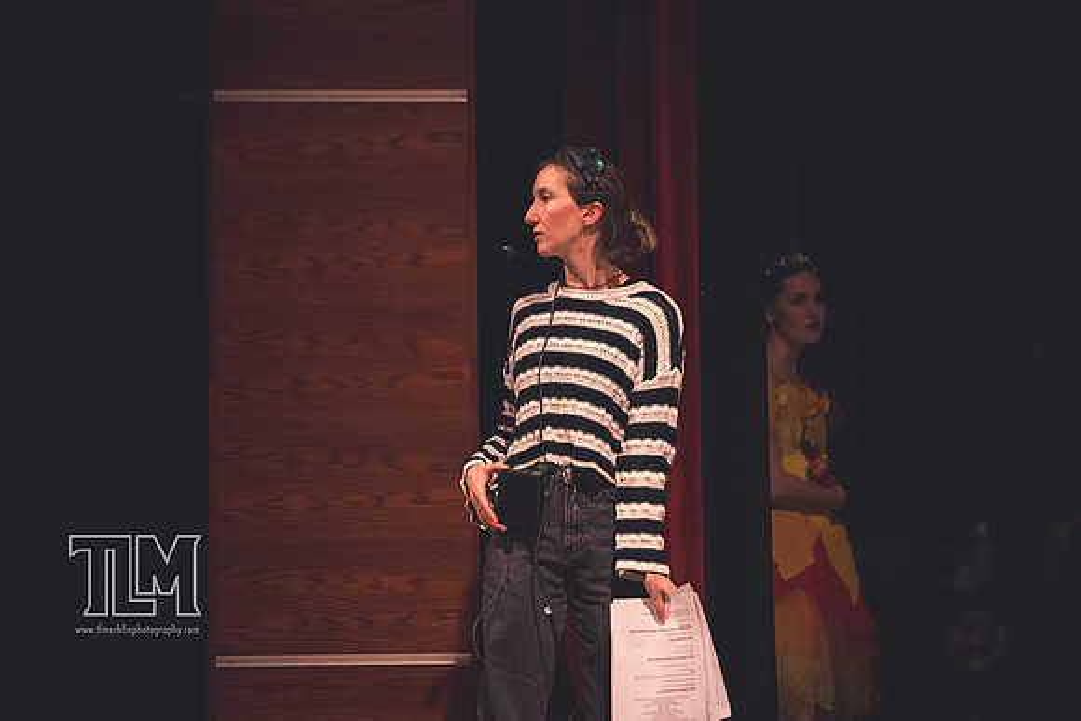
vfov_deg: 6.9
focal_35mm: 200
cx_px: 540
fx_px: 6007
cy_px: 360
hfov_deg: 10.3
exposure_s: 1/250
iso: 4500
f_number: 2.8
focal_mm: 200
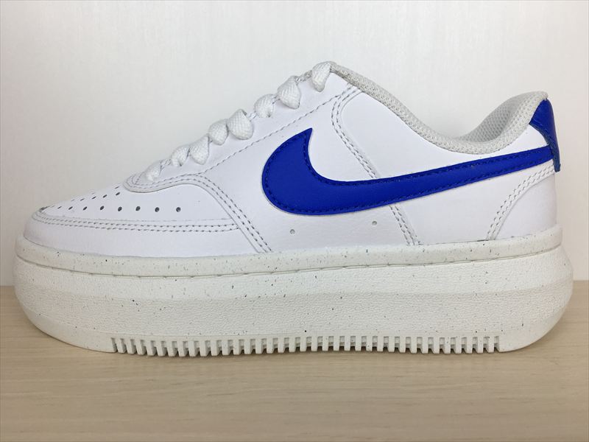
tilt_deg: -9.4
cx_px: 294
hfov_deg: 61.7
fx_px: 493
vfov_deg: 48.2
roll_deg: +0.6
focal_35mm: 29
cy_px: 221
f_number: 2.2
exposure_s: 1/212
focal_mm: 4.15
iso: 25
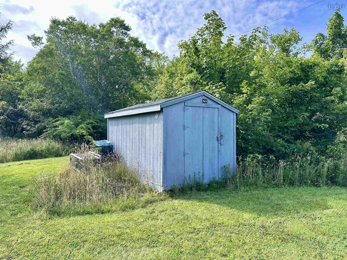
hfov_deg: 71.6
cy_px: 130
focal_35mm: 24
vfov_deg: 56.8
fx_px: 241
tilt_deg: +1.4
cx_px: 174
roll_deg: +0.1
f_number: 1.78
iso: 80
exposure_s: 1/1473
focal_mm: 6.86
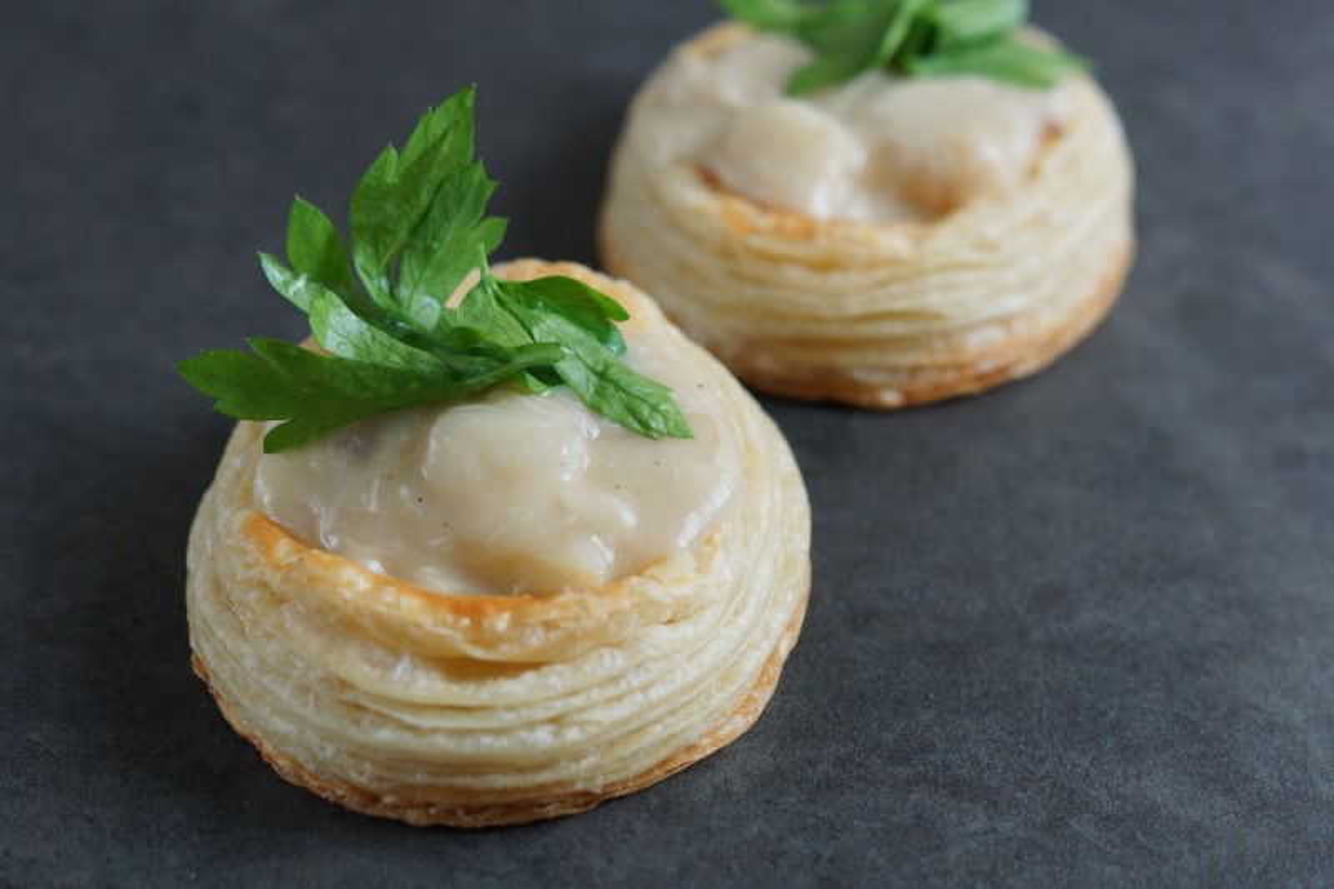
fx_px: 2778
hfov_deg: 27.0
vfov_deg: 18.2
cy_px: 444
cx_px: 667
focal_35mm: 75
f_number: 4
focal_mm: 50
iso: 640
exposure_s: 1/160
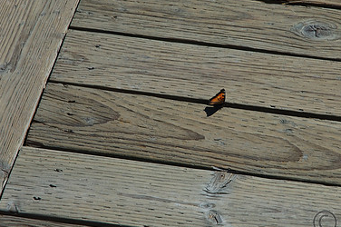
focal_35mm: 162
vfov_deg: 8.5
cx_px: 219
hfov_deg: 12.7
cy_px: 97
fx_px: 1533
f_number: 8
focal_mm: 70
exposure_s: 1/200
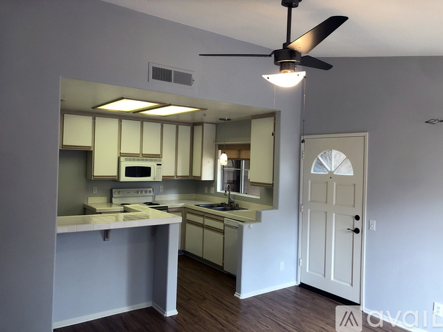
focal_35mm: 28
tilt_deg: +0.9
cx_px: 222
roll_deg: -1.4
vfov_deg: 49.7
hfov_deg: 63.5
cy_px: 166
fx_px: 358
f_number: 1.8
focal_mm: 3.99
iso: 25
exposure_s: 1/30
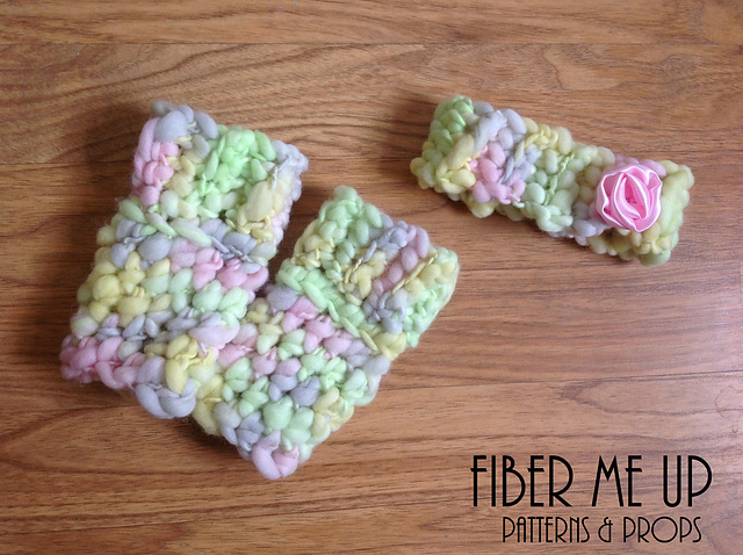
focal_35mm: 35
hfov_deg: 52.7
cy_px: 278
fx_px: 750
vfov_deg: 40.6
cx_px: 372
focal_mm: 4.28
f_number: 2.4
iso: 64
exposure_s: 1/15
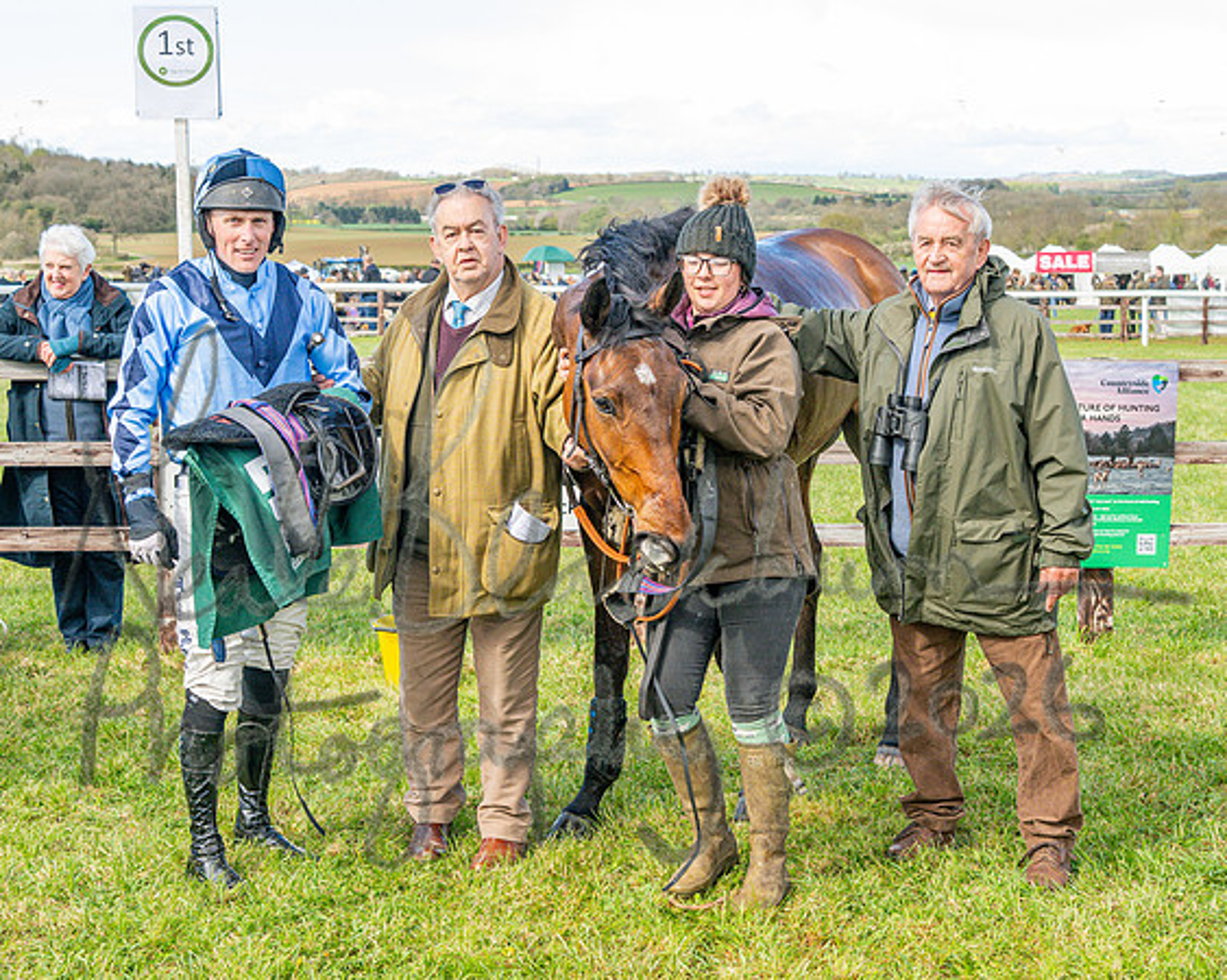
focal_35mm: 59
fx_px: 2127
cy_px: 490
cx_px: 618
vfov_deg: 26.0
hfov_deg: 32.2
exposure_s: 1/640
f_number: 5
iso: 400
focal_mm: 35
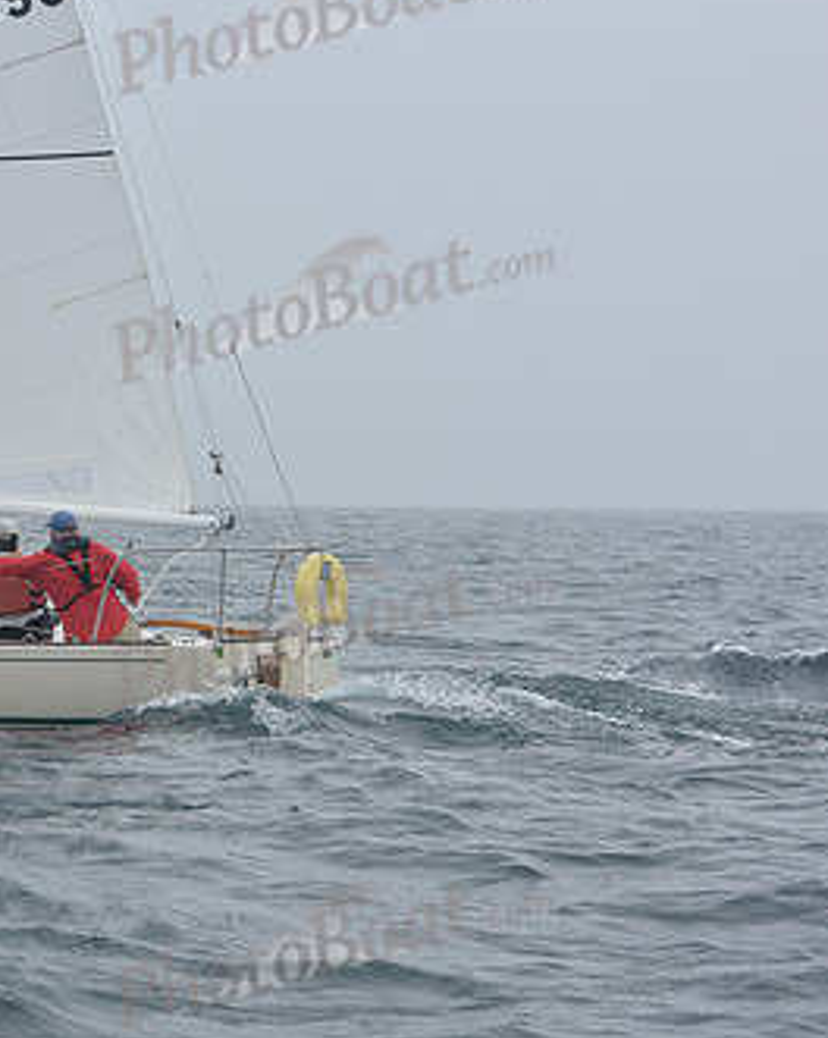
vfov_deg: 13.8
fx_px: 4296
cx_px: -47
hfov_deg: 10.9
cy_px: 510
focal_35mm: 140
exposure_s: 1/800
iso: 250
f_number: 8
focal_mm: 85
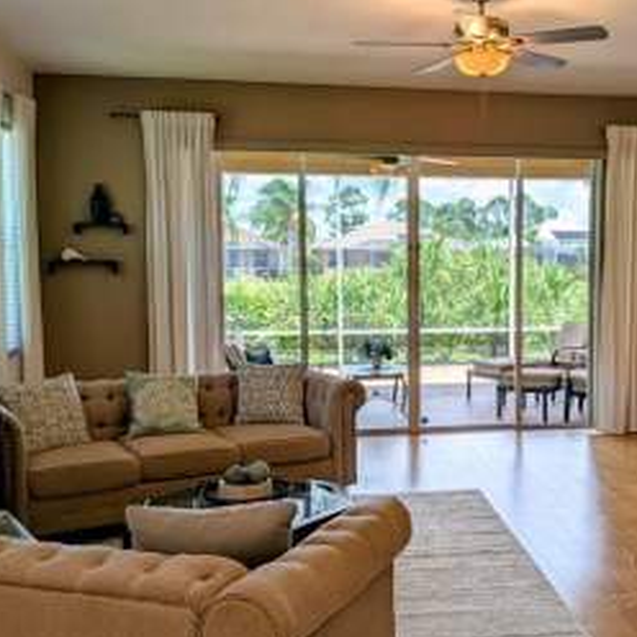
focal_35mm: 41
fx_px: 854
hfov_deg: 40.1
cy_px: 334
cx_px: 452
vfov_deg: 40.9
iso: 19
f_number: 1.68
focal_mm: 6.9
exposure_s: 1/120
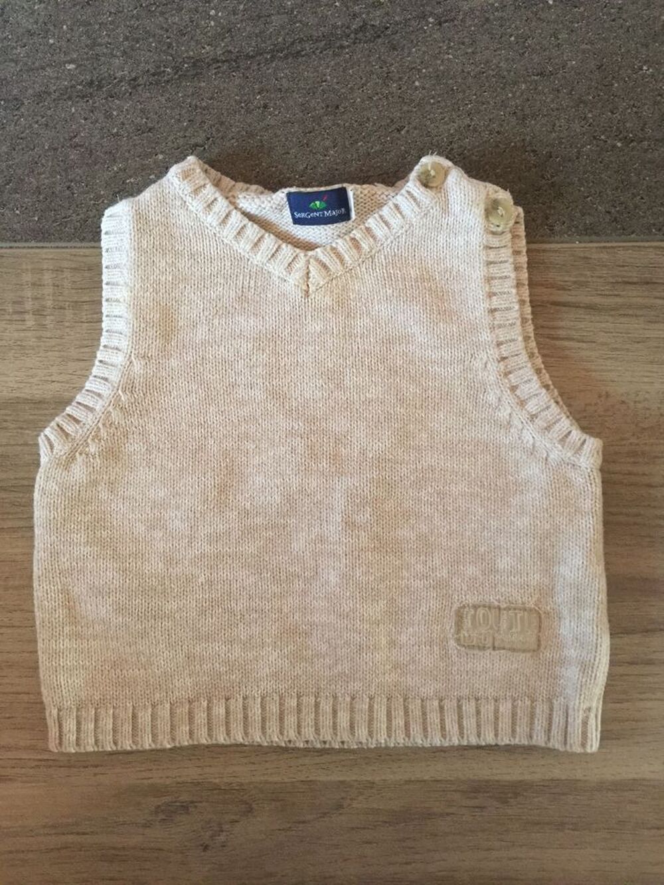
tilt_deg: -87.4
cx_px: 332
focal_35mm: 29
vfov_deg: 61.7
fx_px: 742
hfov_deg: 48.2
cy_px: 442
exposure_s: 1/10
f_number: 2.2
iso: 100
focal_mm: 4.15
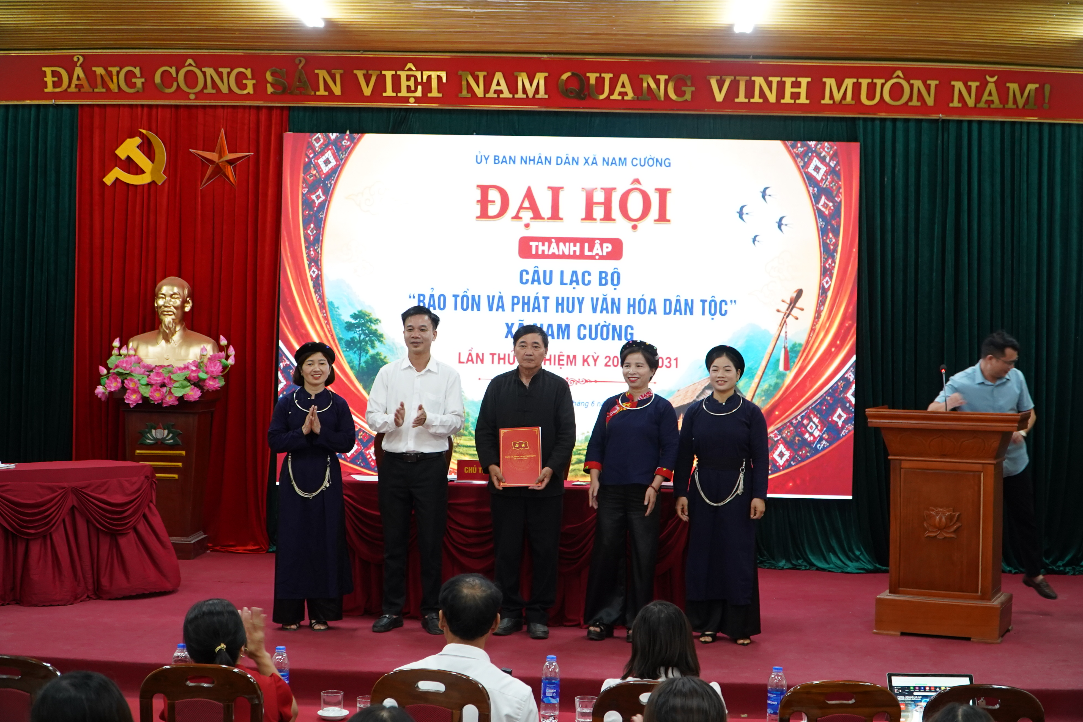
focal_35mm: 45
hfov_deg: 43.6
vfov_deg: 29.9
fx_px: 1354
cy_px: 361
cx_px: 542
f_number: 4.5
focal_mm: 30
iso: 1600
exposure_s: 1/60
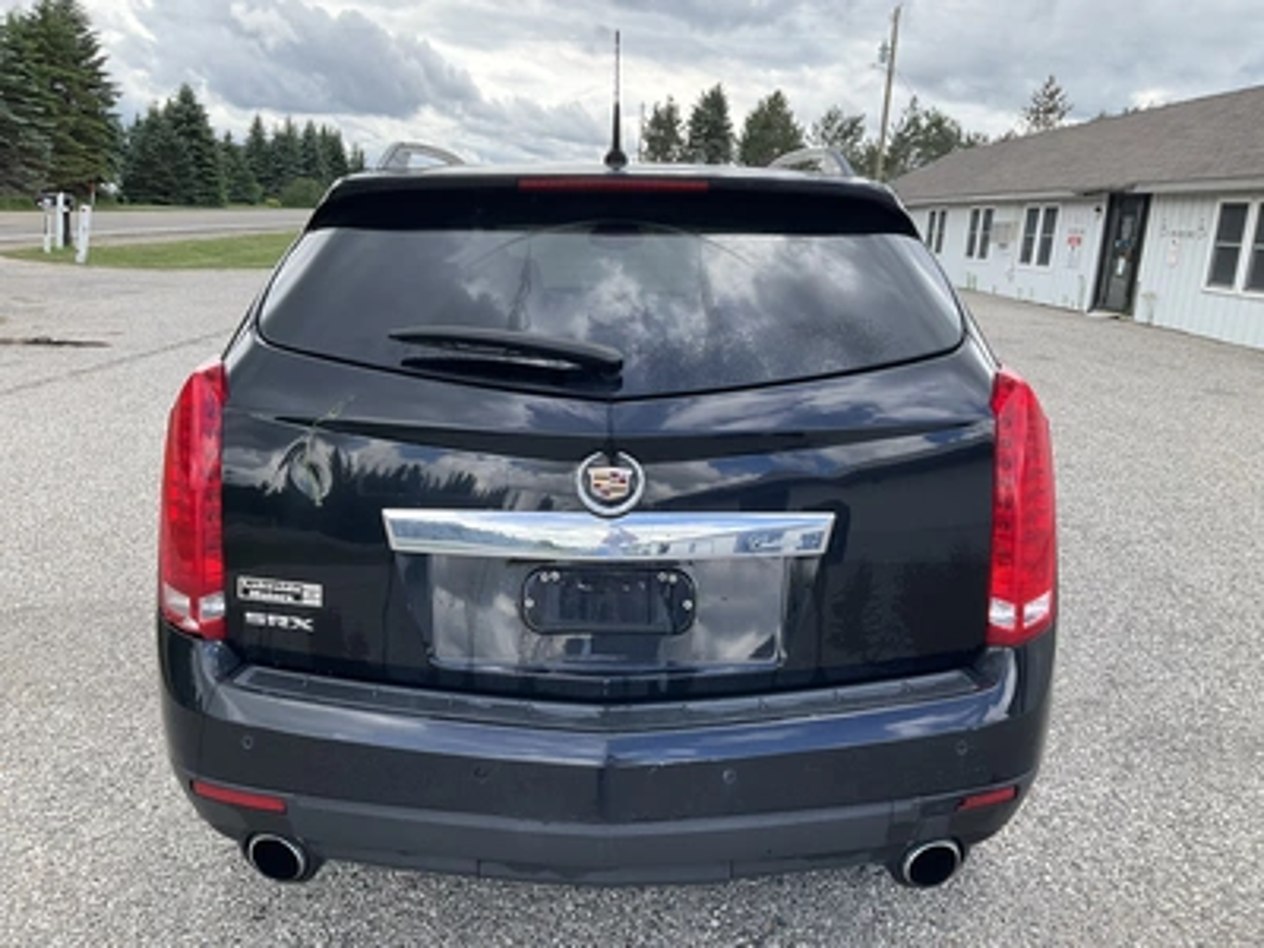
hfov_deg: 61.7
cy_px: 474
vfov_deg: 48.2
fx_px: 1059
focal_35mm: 29
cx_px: 632
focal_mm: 3
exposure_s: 1/469
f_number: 1.8
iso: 25
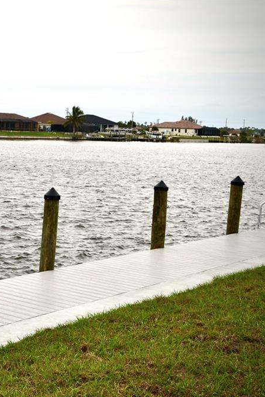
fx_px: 707
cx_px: -7
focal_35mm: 64
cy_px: 200
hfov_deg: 20.5
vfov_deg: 31.4
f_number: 8
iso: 100
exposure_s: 1/250
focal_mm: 28
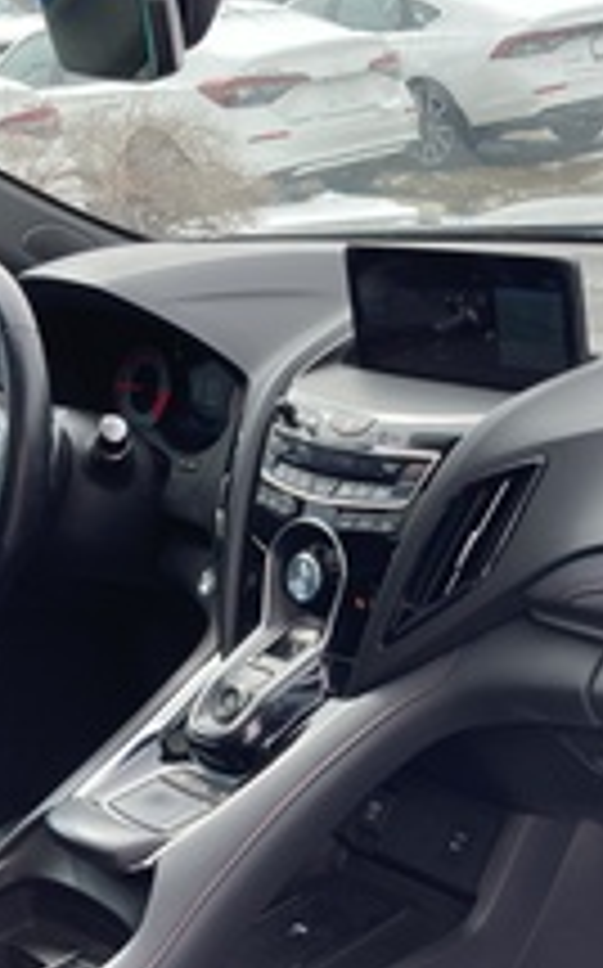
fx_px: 1528
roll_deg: +5.2
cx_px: 486
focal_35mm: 58
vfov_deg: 34.7
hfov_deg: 22.0
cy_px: 669
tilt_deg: -25.9
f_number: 1.8
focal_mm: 3.99
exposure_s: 1/284
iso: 20
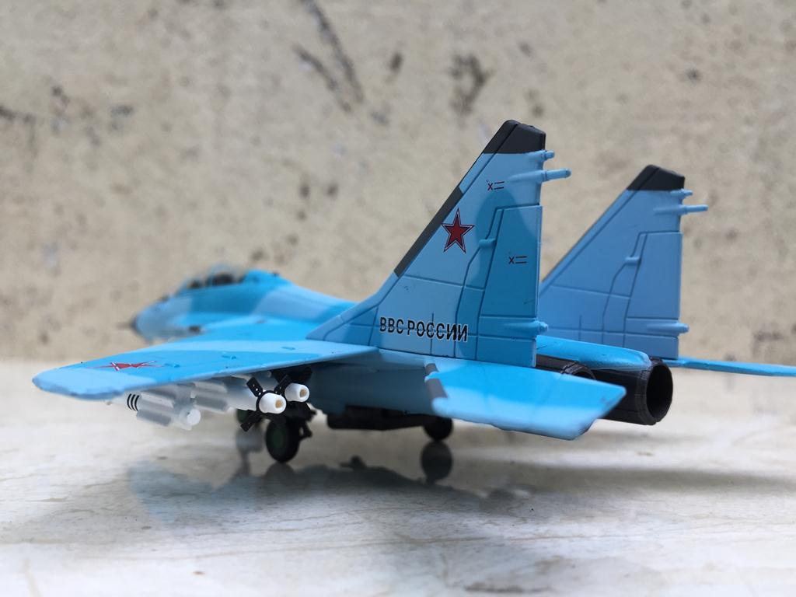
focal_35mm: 29
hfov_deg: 61.7
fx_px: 667
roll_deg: -1.6
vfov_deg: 48.2
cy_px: 298
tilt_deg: +0.4
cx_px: 398
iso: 40
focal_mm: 4.15
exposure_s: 1/100
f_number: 2.2
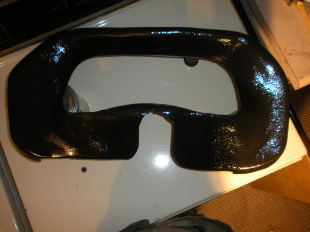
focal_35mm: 35
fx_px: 313
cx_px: 155
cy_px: 116
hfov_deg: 52.6
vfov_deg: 40.7
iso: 200
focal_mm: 6.3
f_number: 3.5
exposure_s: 1/60
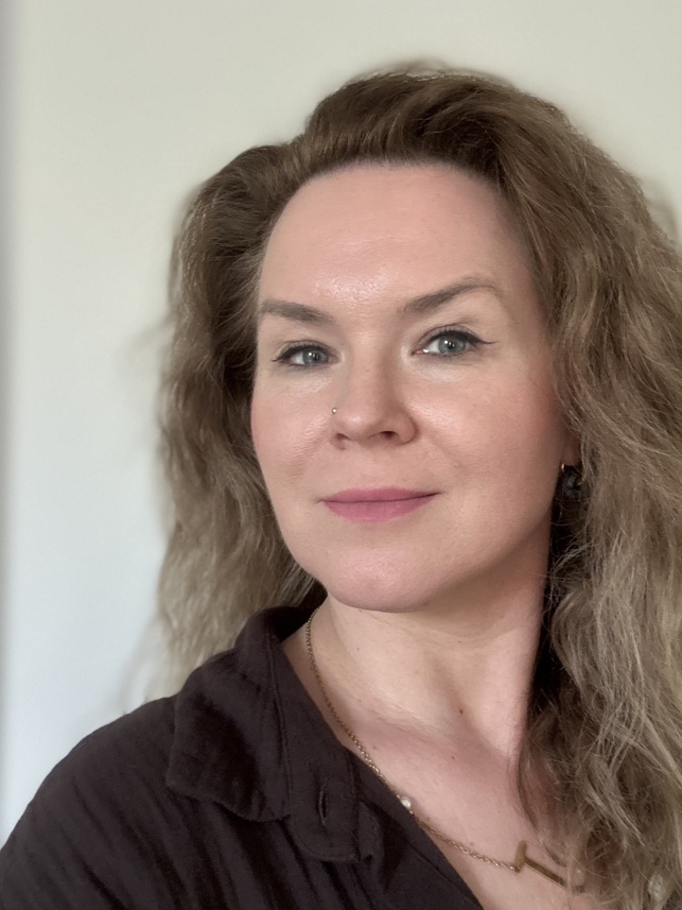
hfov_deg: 40.6
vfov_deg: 52.6
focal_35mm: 35
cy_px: 454
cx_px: 391
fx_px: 919
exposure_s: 1/60
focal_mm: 2.69
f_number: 1.9
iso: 200
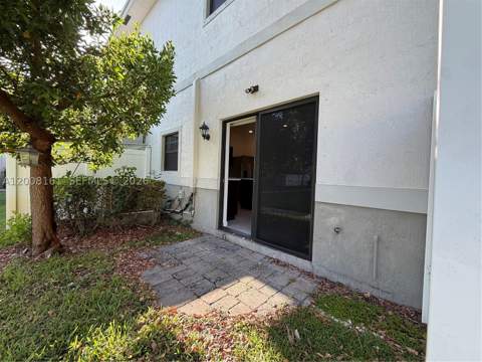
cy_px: 181
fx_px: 195
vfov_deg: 85.7
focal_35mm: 14
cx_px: 241
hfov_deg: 102.1
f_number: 2.2
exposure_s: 1/177
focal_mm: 2.22
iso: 50
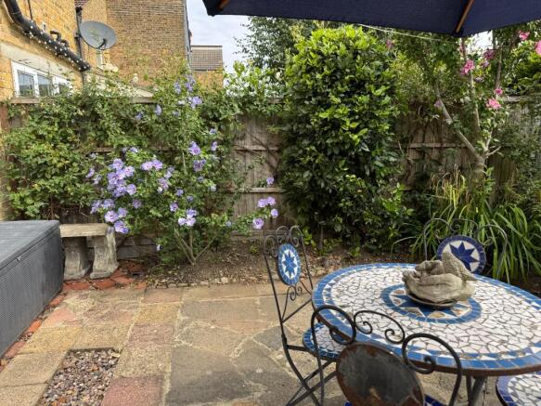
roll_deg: +0.4
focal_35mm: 24
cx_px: 270
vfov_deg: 56.8
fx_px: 375
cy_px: 203
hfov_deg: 71.6
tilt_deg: -10.6
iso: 80
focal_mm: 6.76
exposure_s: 1/1010
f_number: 1.78
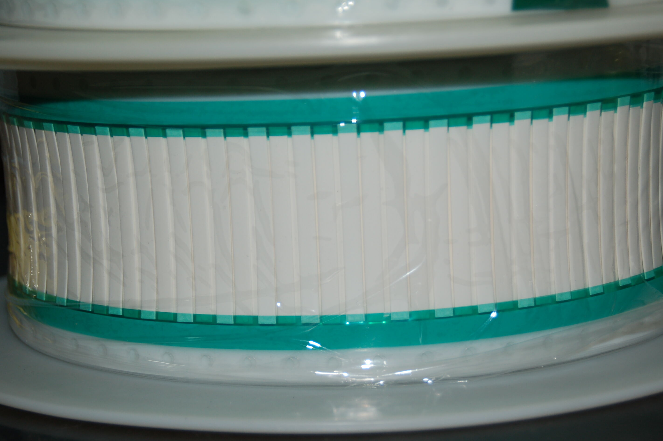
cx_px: 328
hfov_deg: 22.9
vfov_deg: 15.3
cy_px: 228
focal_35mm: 89
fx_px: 1638
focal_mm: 56
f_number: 5
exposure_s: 1/60
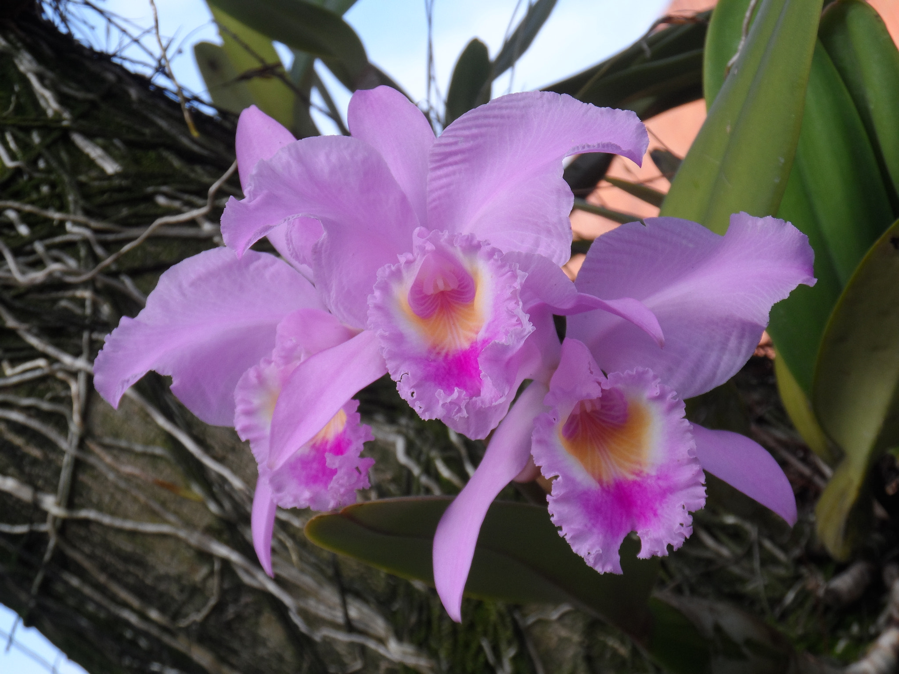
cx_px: 450
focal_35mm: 104
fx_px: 2701
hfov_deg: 18.9
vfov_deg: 14.2
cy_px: 337
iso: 80
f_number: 4.6
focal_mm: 17
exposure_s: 1/125
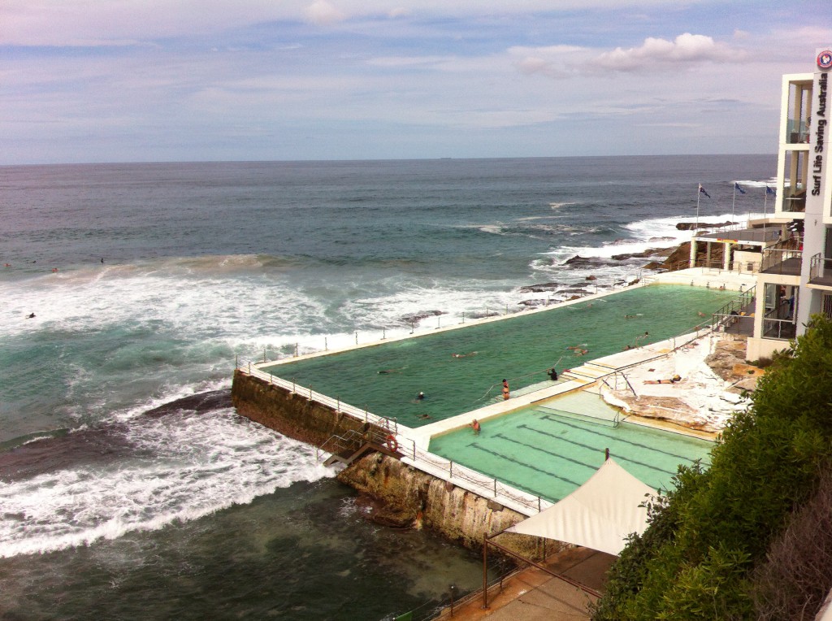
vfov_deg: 40.6
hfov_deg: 52.7
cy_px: 310
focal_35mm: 35
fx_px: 840
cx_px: 416
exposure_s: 1/2742
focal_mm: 3.85
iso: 80
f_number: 2.8
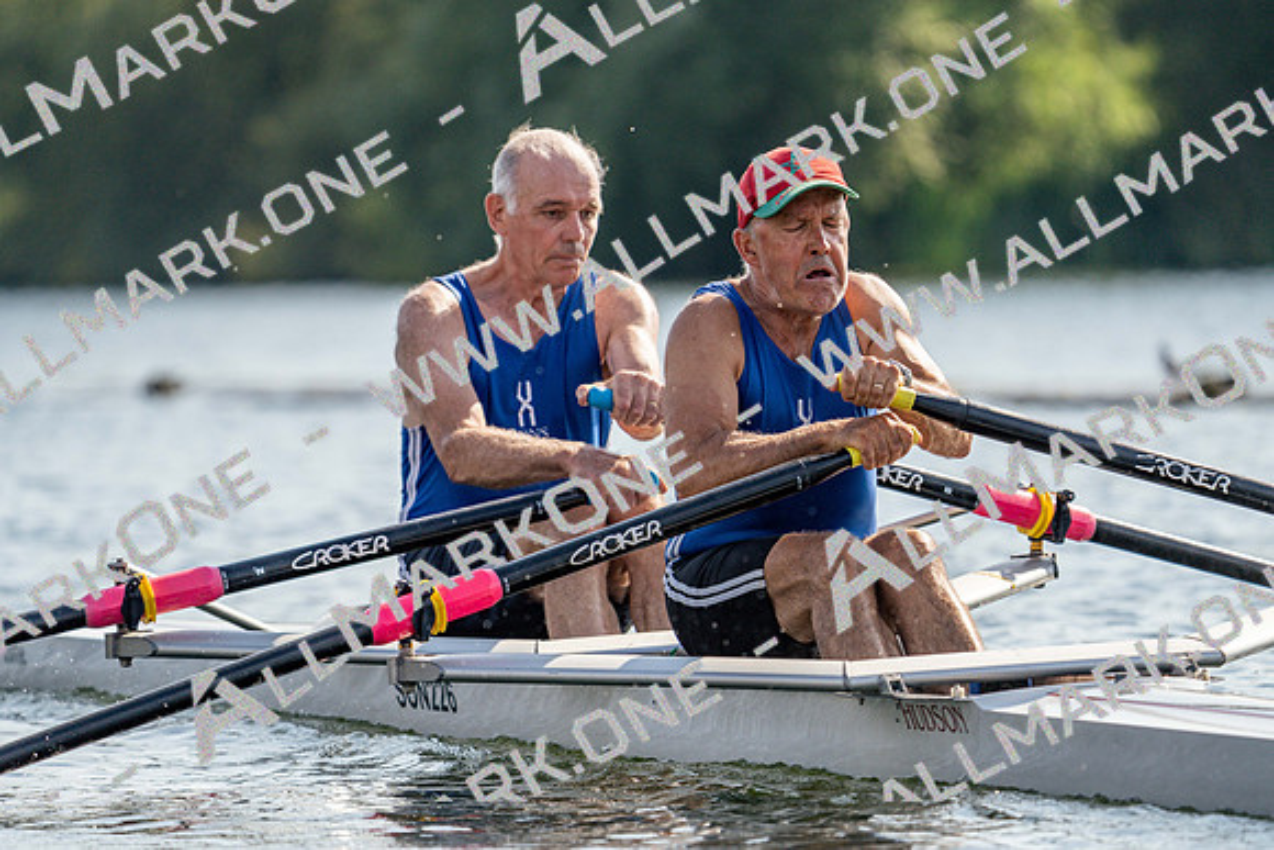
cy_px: 425
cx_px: 637
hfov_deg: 5.5
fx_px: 13238
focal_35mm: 374
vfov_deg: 3.7
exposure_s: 1/1600
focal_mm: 374
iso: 320
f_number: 6.3
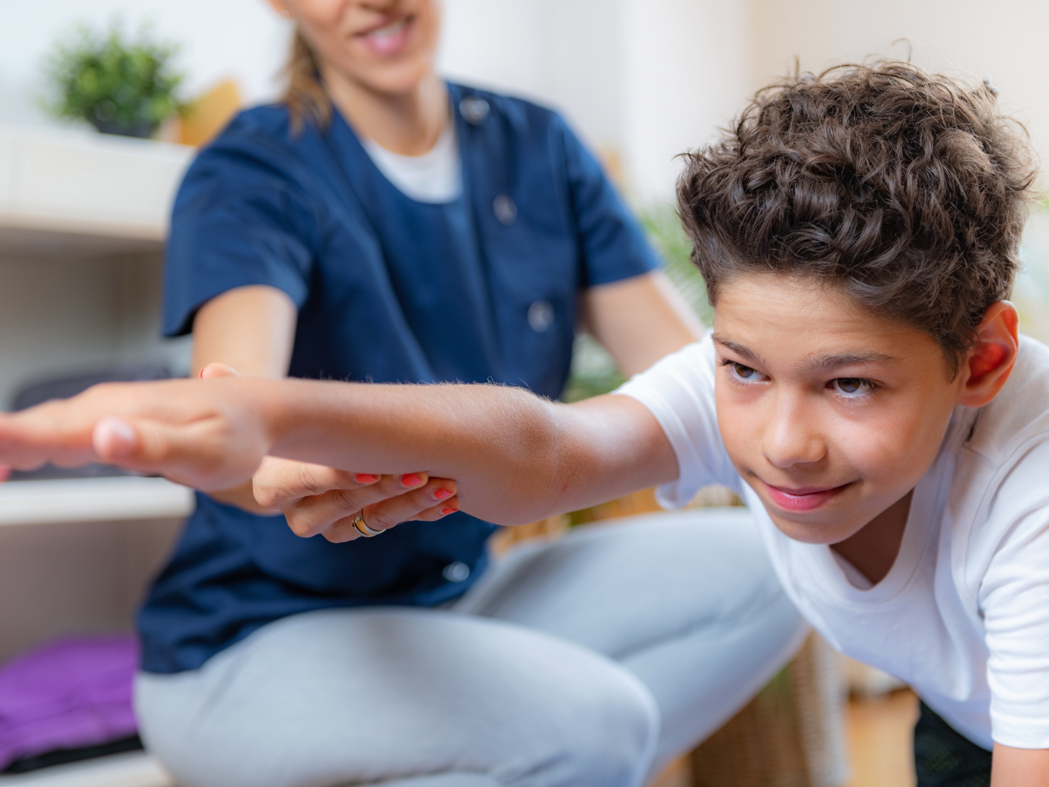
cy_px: 392
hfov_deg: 30.7
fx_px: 1909
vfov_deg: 23.3
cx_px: 520
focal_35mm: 63
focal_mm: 58
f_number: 3.2
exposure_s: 1/200
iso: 200
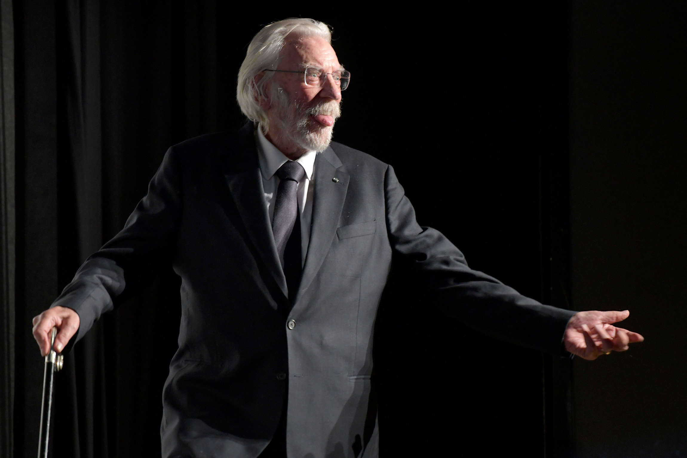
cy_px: 229
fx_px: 3816
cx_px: 344
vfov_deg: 6.9
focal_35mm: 200
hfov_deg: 10.3
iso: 2000
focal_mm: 200
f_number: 2.8
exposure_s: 1/200
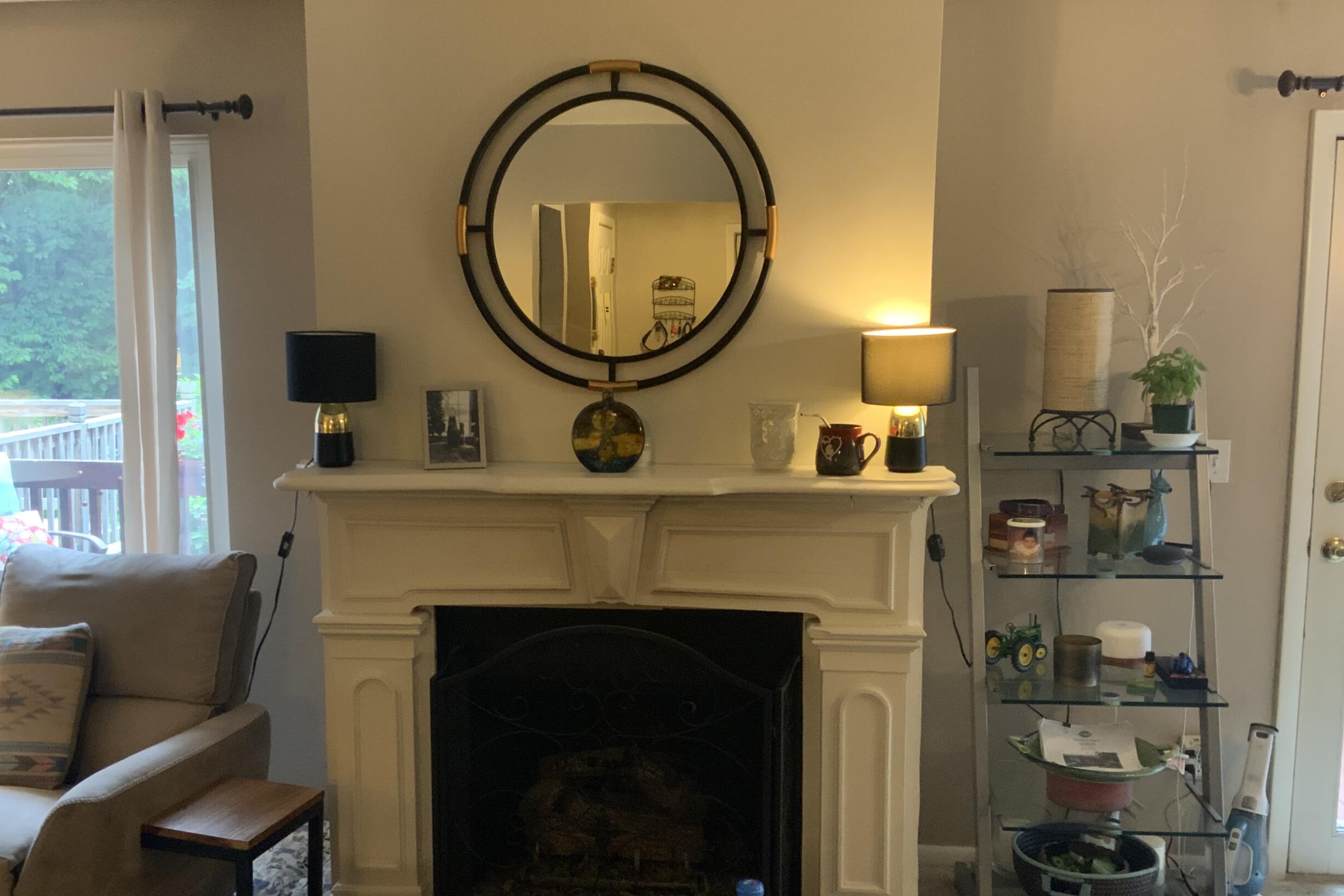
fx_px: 1381
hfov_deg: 51.8
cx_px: 608
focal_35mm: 37
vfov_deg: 35.9
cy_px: 501
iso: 200
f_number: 1.8
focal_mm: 3
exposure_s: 1/60
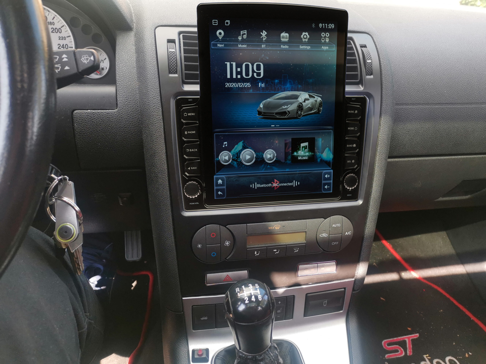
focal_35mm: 26
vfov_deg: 53.1
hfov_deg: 67.3
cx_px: 243
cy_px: 182
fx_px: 365
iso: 64
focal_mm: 4.75
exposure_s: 1/100
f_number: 1.8
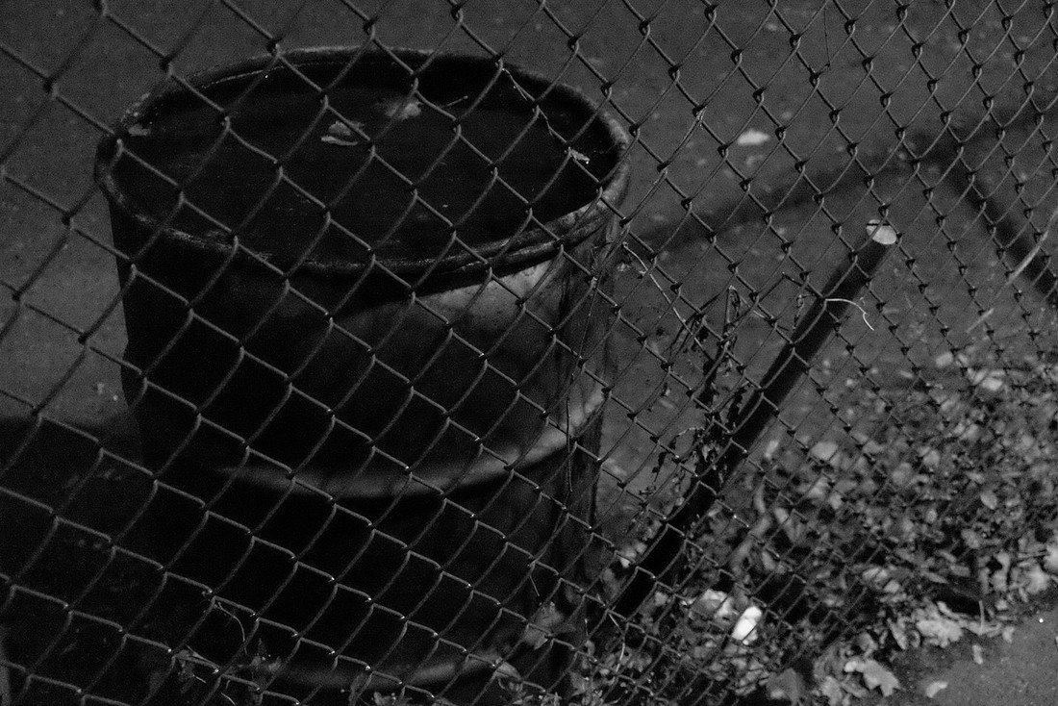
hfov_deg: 45.4
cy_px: 353
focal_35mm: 43
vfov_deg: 31.2
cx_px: 529
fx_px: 1264
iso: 25600
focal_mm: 28.9
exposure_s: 1/30
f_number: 4
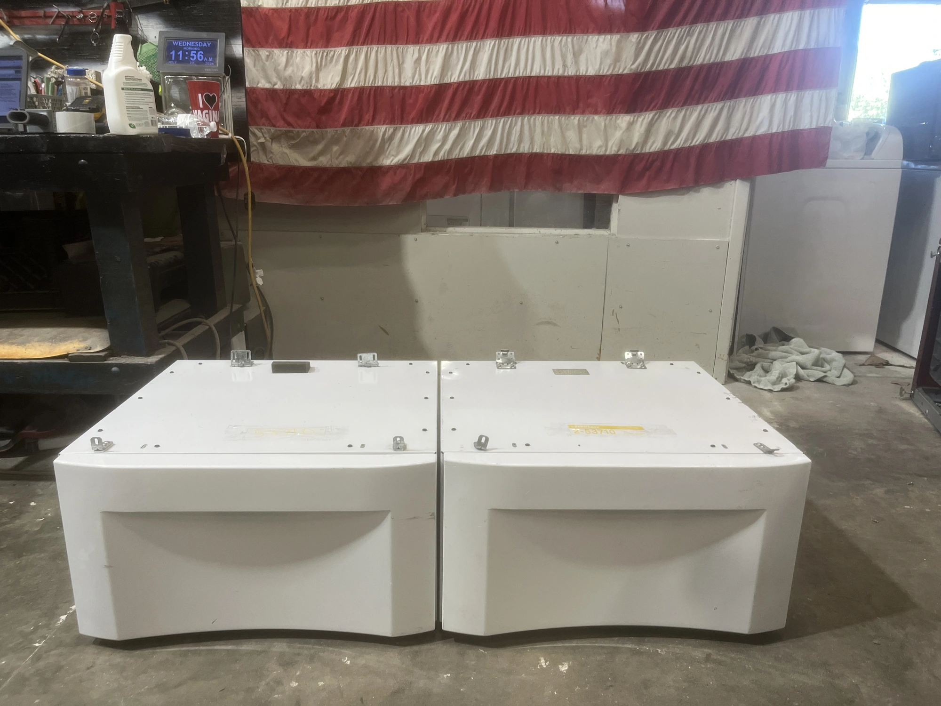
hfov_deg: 67.3
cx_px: 470
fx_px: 707
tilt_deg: -16.6
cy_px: 353
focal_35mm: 26
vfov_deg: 53.1
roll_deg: +0.8
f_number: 1.6
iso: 125
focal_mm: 5.1
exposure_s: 1/120
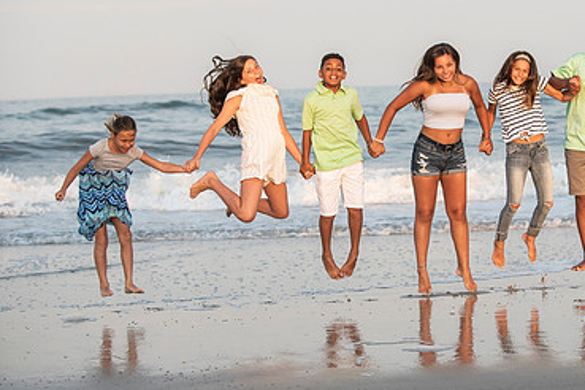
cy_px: 143
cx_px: 434
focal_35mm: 110
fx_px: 1787
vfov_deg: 12.4
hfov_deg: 18.5
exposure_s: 1/1600
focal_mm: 70
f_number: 3.5
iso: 400
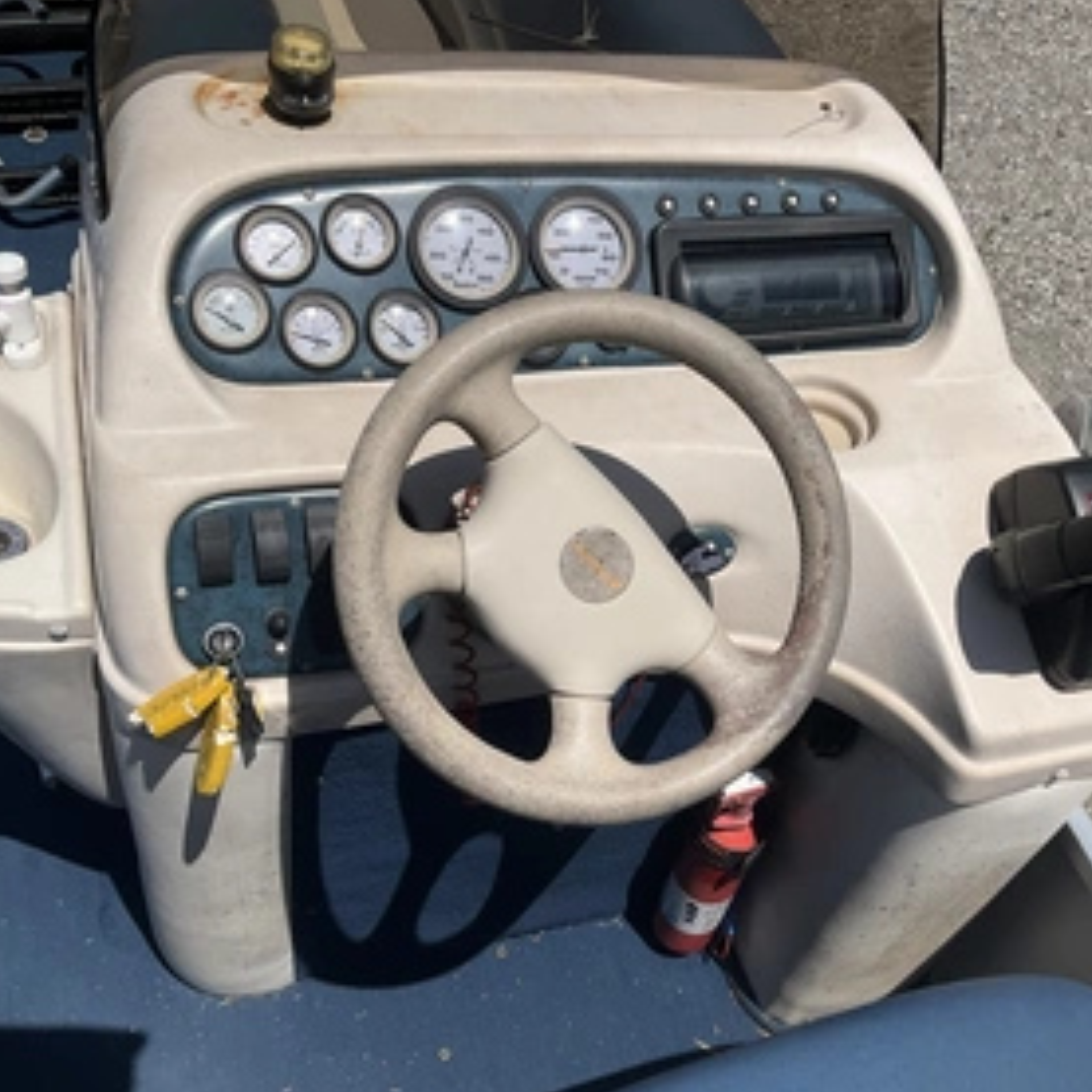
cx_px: 682
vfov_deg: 44.9
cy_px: 580
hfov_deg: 44.6
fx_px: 1321
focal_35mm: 37
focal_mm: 3
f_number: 1.8
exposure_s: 1/3534
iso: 25
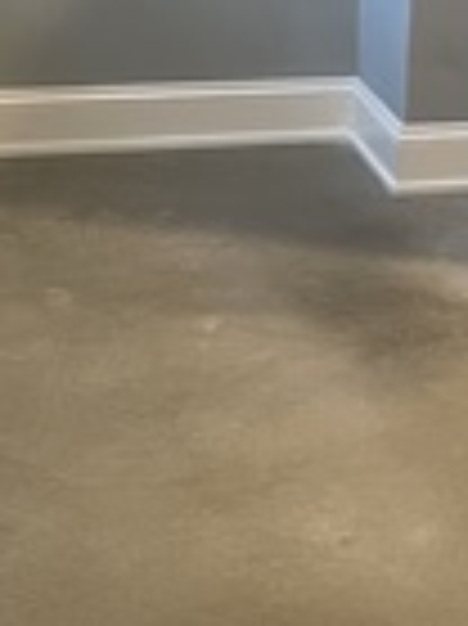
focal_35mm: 125
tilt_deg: -11.2
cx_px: 513
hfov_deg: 11.7
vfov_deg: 15.3
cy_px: -83
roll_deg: -2.5
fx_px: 2257
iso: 400
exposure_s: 1/60
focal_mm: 4.2
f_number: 1.6
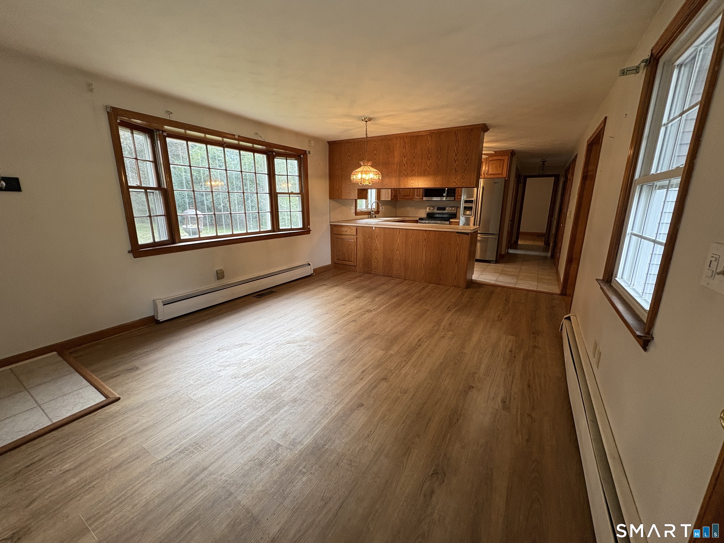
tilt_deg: -13.6
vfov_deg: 85.7
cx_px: 362
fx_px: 293
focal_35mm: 14
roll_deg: -0.2
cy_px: 272
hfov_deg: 102.1
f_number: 2.2
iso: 200
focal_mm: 2.22
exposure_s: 1/60
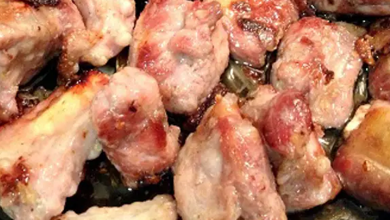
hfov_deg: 32.8
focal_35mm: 64
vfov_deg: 18.6
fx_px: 662
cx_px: 179
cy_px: 42
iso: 400
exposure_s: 1/17
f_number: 2.4
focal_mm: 4.28
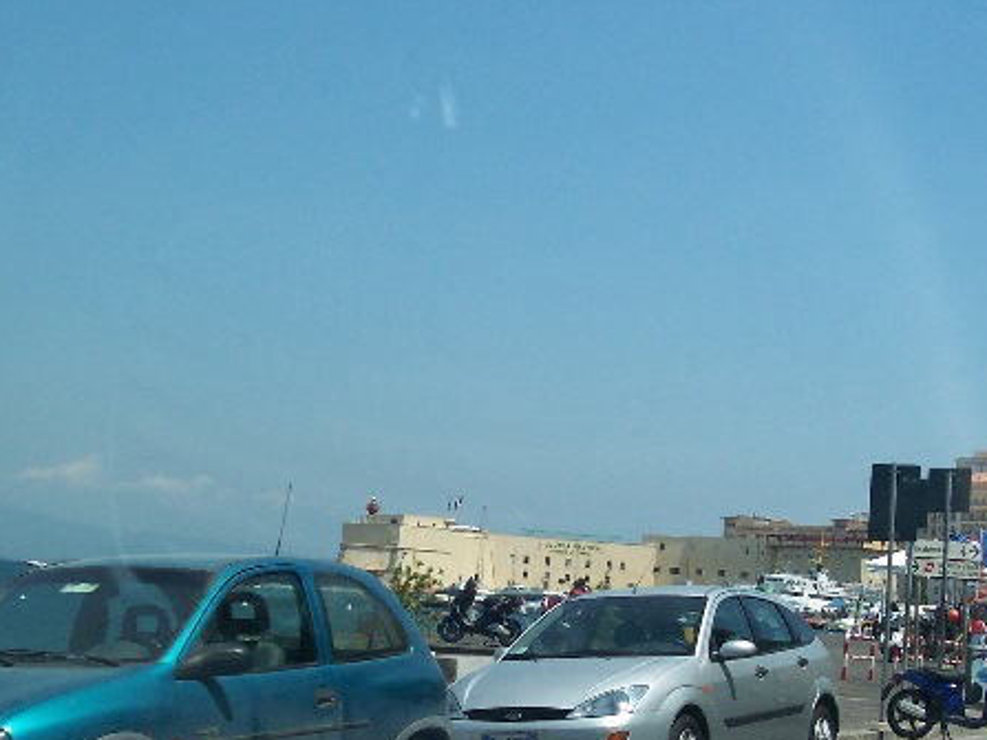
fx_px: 1938
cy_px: 426
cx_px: 490
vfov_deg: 21.6
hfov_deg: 28.6
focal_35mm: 68
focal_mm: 8
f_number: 4.8
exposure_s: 1/700
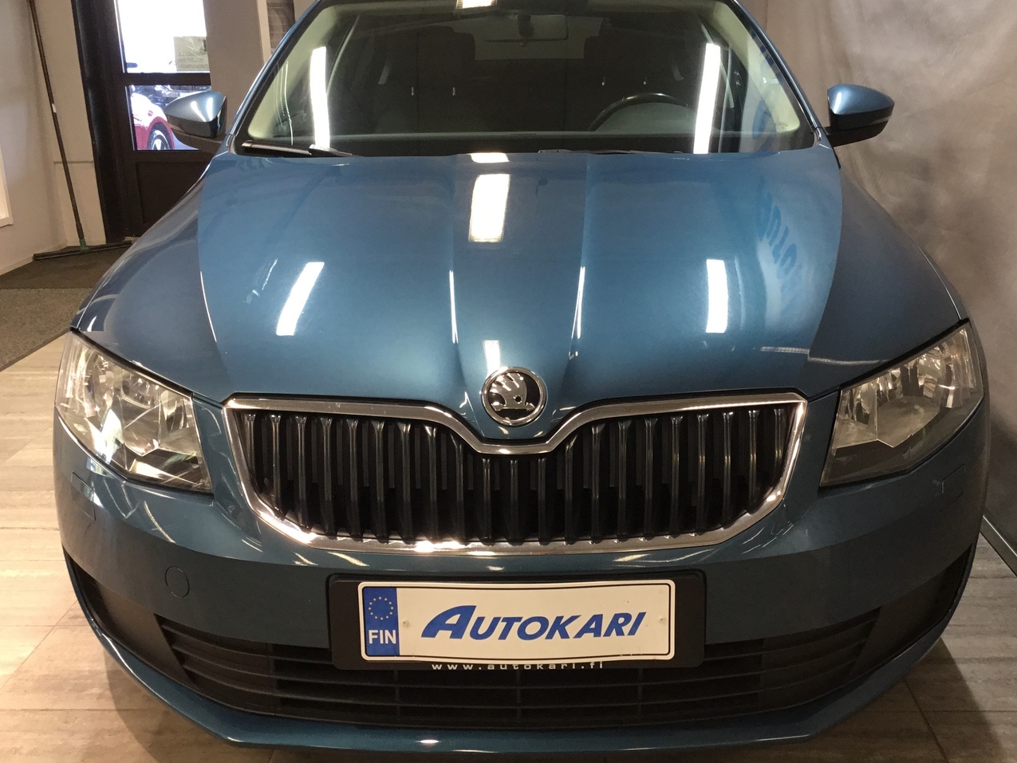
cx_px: 537
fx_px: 1029
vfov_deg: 40.7
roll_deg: +2.0
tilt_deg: -18.2
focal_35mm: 35
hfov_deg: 52.6
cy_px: 372
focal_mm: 3.3
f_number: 2.4
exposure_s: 1/33
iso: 100
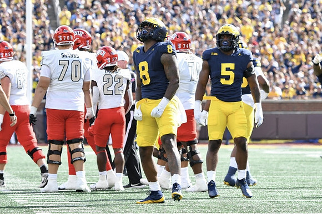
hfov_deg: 6.5
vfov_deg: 4.4
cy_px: 107
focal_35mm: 315
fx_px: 2816
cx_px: 161
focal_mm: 210
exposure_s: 1/1000
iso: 640
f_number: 5.3
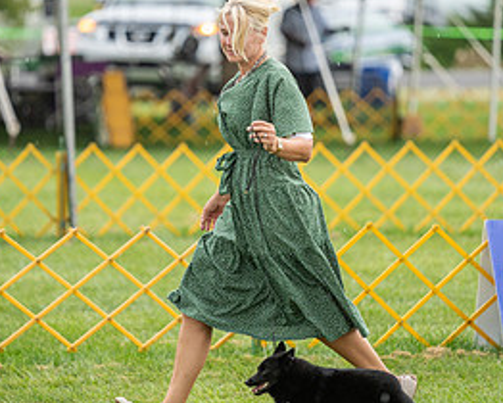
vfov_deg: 4.8
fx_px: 4797
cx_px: 246
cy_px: 150
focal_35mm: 322
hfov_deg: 6.0
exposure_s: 1/640
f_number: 2.8
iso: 640
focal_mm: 200
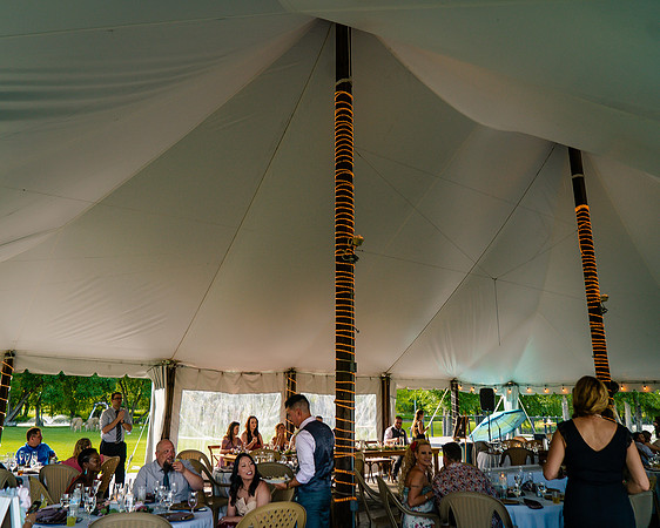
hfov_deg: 59.6
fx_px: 575
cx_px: 304
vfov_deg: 49.3
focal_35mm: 29
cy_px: 241
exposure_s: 1/160
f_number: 4
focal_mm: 24
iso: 250
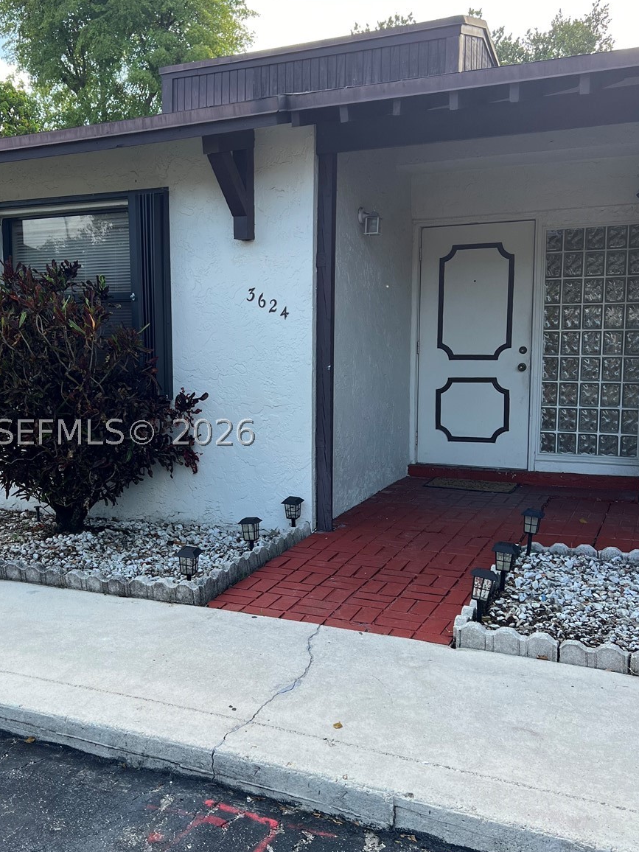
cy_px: 433
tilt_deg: -5.3
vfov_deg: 51.4
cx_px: 212
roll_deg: +0.0
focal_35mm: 36
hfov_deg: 39.2
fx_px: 886
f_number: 1.5
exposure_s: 1/666
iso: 50
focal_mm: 5.7
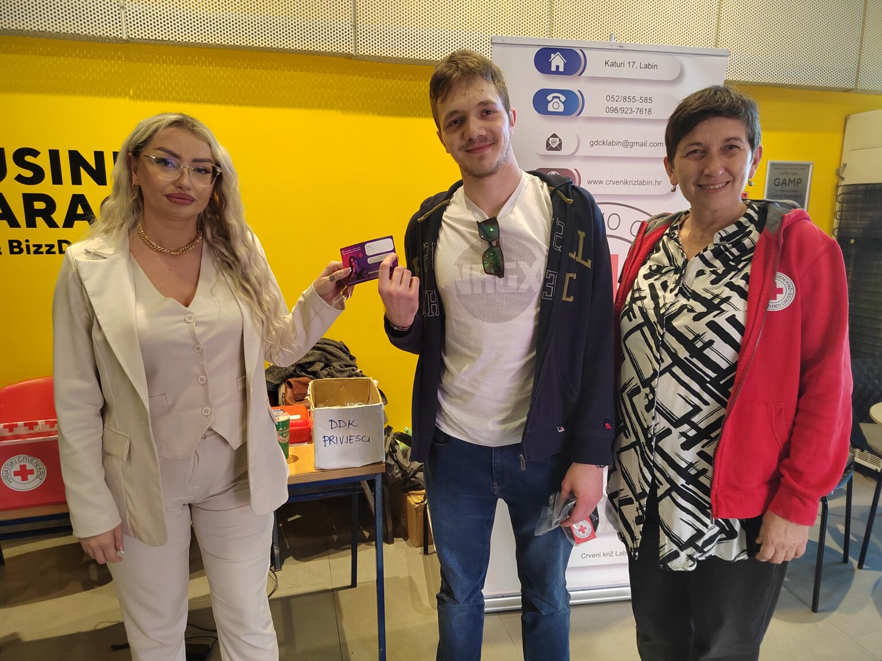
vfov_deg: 58.9
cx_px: 441
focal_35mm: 23
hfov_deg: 73.9
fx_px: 586
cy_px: 330
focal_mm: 5.52
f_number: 1.9
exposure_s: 1/100
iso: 2884
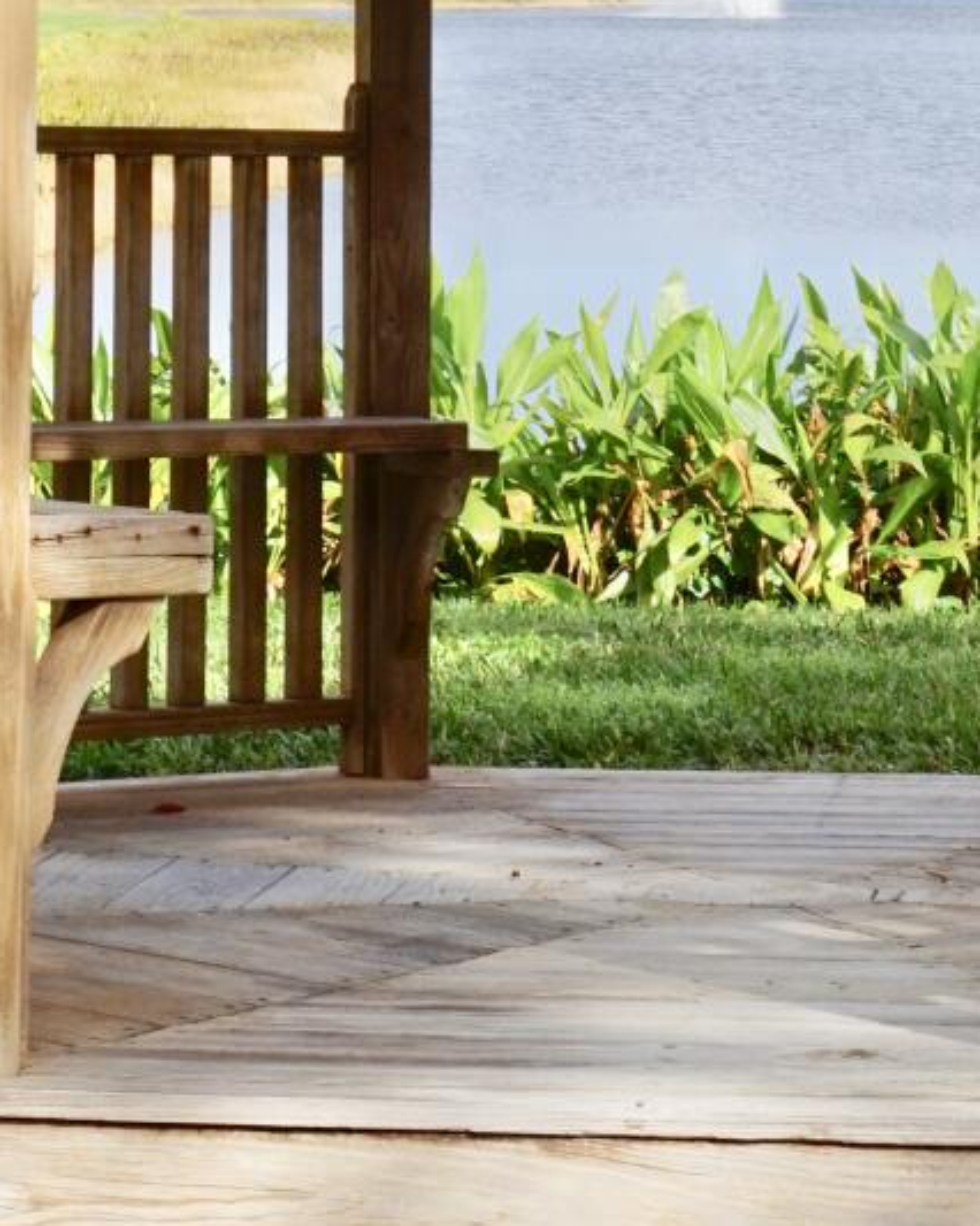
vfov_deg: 11.6
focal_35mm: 164
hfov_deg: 9.4
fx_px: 5941
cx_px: 680
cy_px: -221
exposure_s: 1/80
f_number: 14
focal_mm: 31
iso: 100
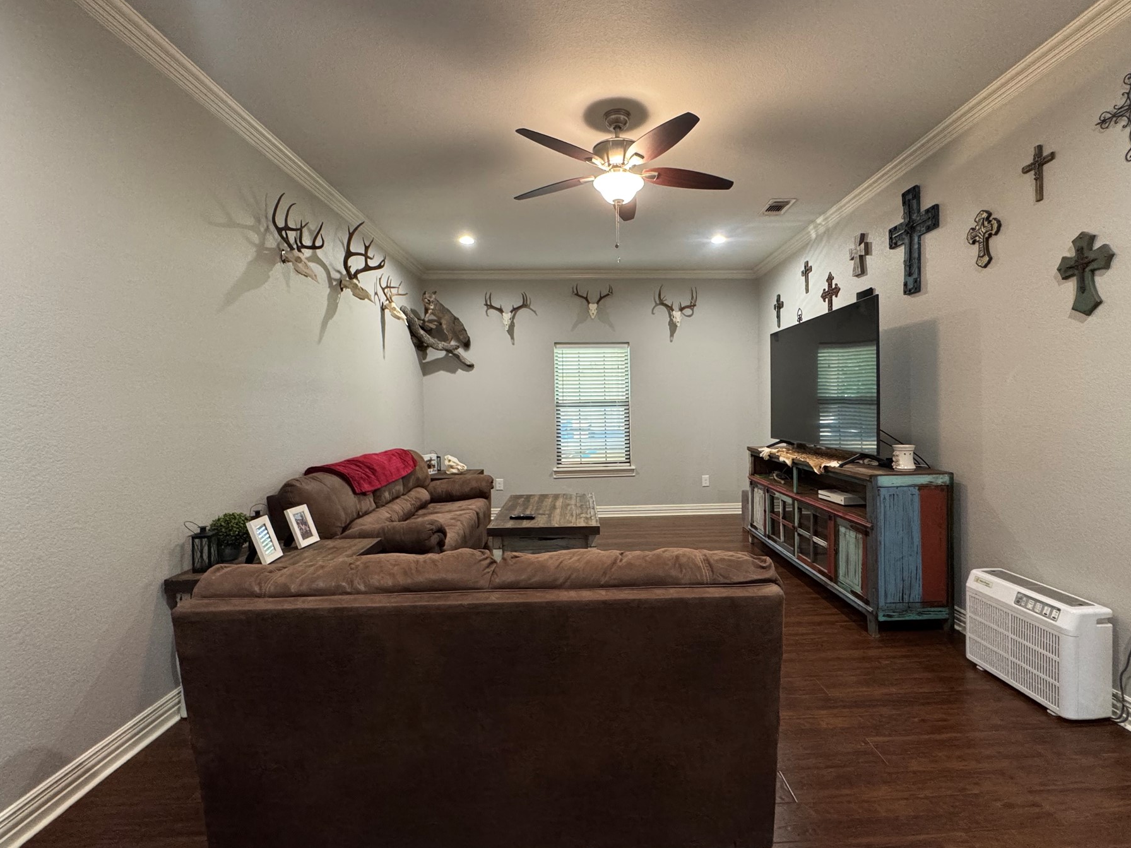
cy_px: 411
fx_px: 523
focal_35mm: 16
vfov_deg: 78.1
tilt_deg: -1.6
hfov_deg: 94.4
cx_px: 600
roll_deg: +0.6
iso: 500
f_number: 2.2
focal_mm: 2.22
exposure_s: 1/60
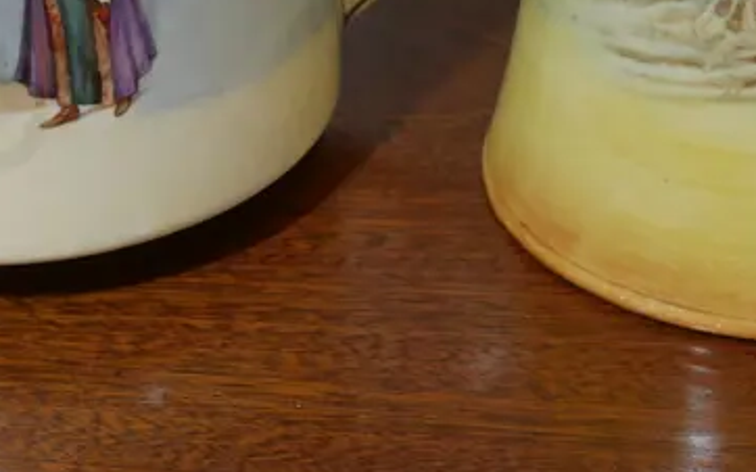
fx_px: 1977
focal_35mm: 96
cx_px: 328
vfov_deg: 13.2
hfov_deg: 21.6
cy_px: -128
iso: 320
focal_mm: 16
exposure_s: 1/60
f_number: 4.5
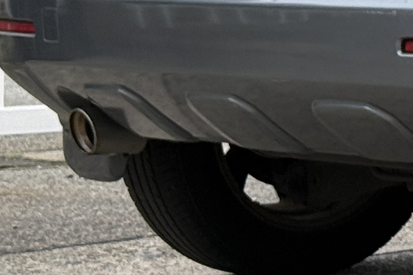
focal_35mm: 237
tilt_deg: +2.8
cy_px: -176
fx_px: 2719
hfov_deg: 8.2
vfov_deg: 5.7
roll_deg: -0.3
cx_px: 872
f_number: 1.78
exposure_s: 1/1027
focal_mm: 6.76
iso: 80
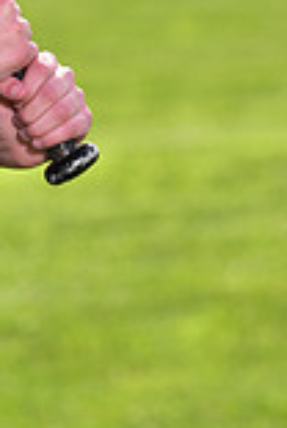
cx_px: -62
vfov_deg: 3.2
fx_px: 7559
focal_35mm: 635
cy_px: -315
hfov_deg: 2.2
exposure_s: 1/250
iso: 80
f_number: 5.6
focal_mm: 170
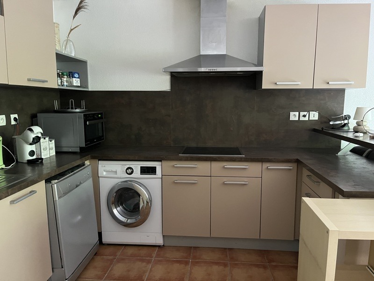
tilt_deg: -7.8
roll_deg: +1.1
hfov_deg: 67.3
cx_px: 187
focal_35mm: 26
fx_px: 281
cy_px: 140
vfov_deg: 53.1
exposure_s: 1/35
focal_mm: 5.1
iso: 640
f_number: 1.6
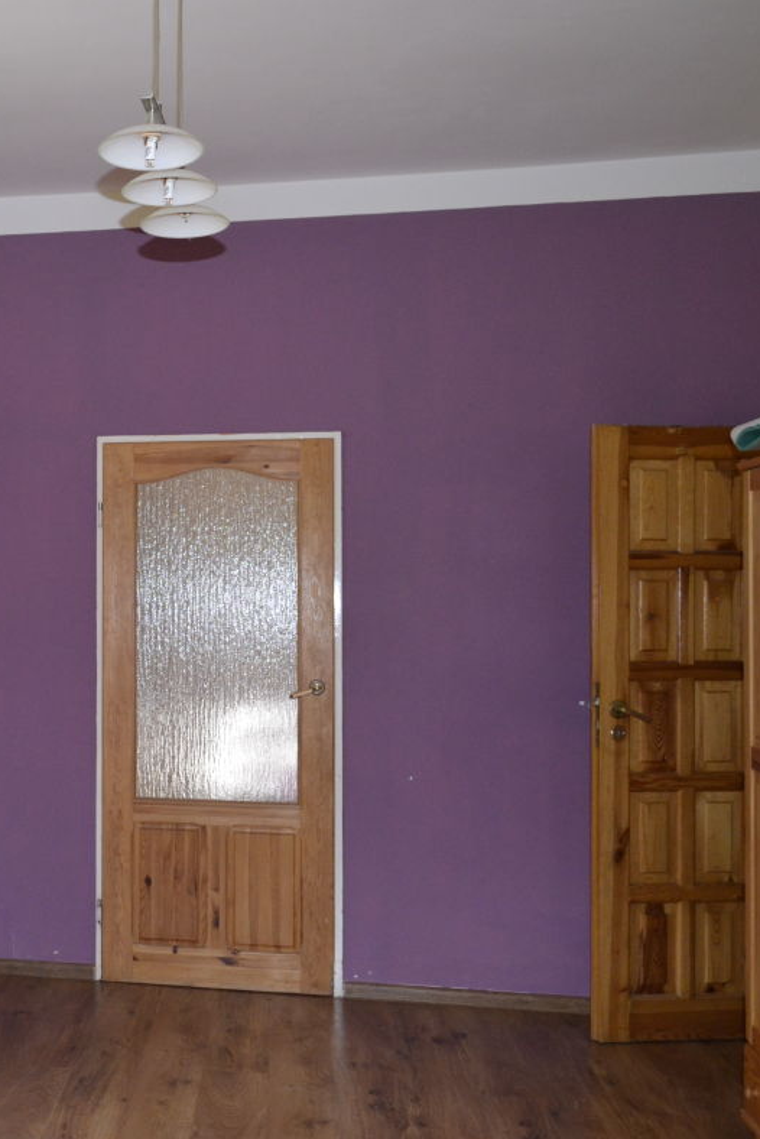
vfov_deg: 47.4
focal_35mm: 41
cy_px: 570
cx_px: -6
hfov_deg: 30.3
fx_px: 1297
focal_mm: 18
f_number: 3.5
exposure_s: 1/60
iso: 1600
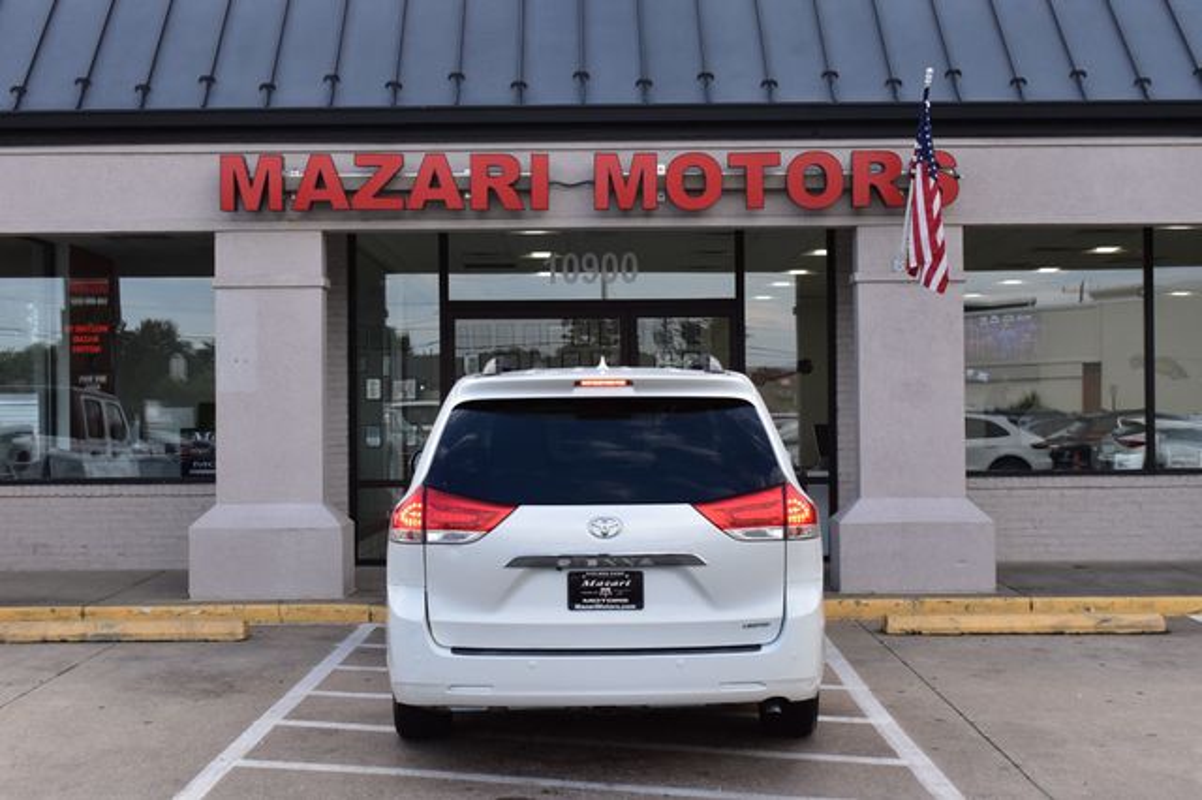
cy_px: 400
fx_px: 1752
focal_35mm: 52
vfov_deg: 25.7
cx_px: 601
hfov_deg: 37.9
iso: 400
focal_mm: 35
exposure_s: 1/200
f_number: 10
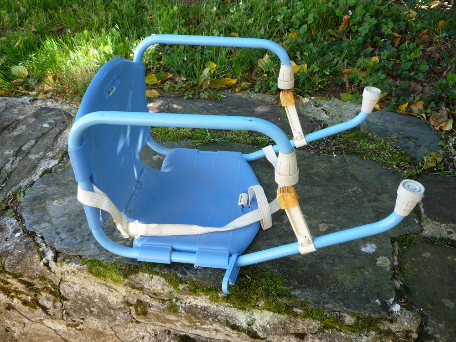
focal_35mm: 30
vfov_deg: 46.8
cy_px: 171
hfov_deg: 60.0
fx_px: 395
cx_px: 228
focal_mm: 5.2
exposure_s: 1/40
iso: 100
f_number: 3.3
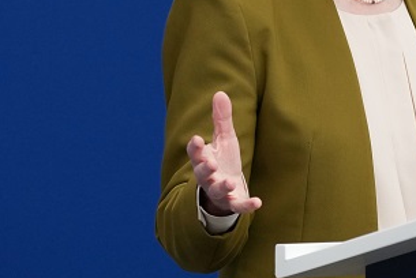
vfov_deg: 2.8
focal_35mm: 495
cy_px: 29
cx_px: 401
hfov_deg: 4.2
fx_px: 5725
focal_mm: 126
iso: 1600
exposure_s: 1/1000
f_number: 2.8
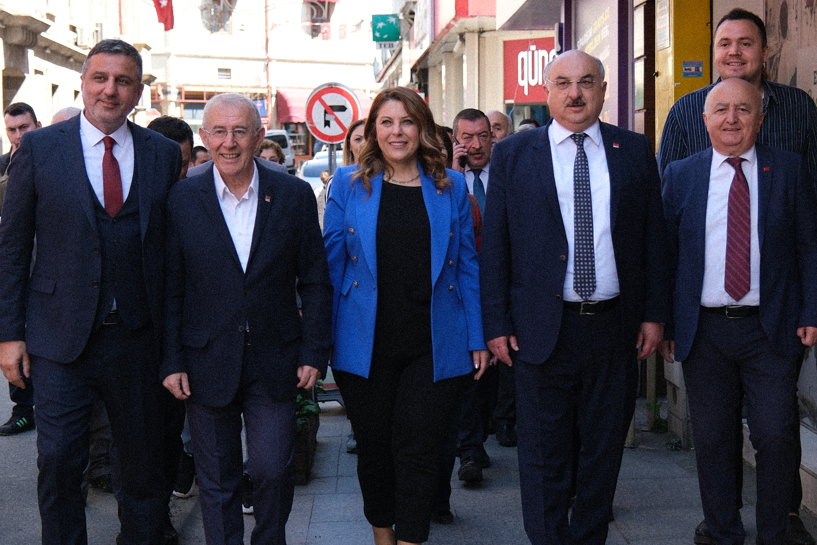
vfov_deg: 19.5
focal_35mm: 70
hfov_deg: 28.8
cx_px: 446
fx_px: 1588
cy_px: 255
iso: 160
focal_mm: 30.2
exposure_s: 1/250
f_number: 2.8
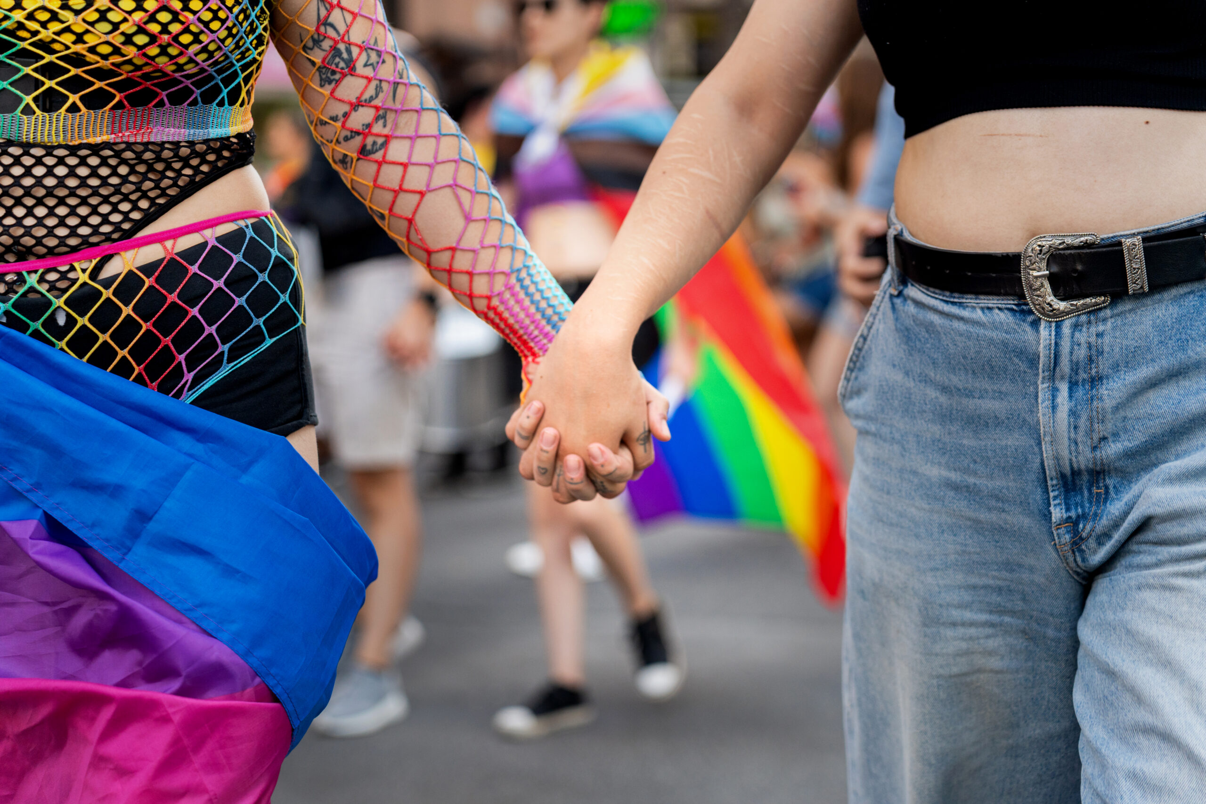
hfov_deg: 27.0
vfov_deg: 18.2
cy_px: 402
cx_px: 603
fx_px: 2512
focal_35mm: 75
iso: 800
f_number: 2.8
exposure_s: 1/400
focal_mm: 75
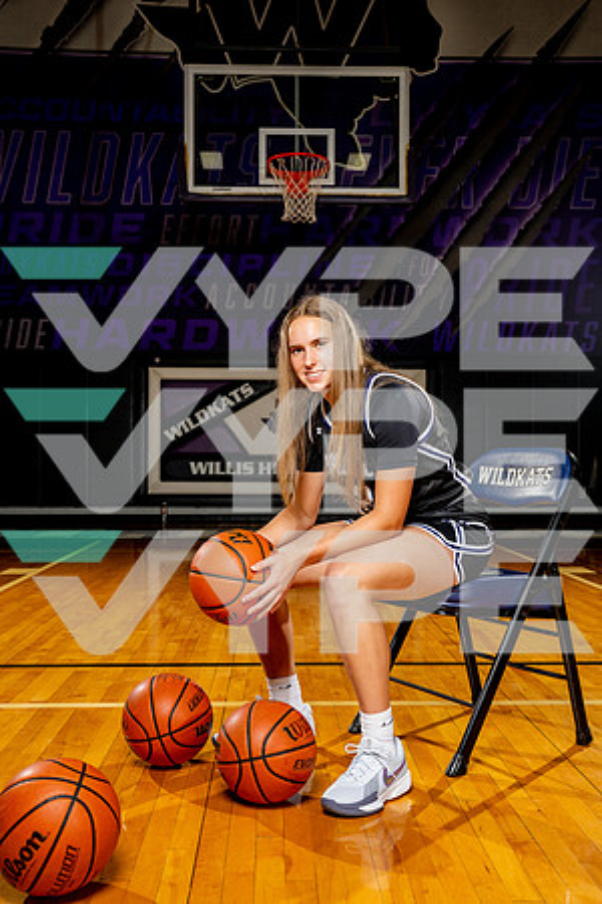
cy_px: 452
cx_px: 301
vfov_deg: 53.1
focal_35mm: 36
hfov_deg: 36.9
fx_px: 903
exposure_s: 1/250
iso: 320
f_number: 5.6
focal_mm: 36
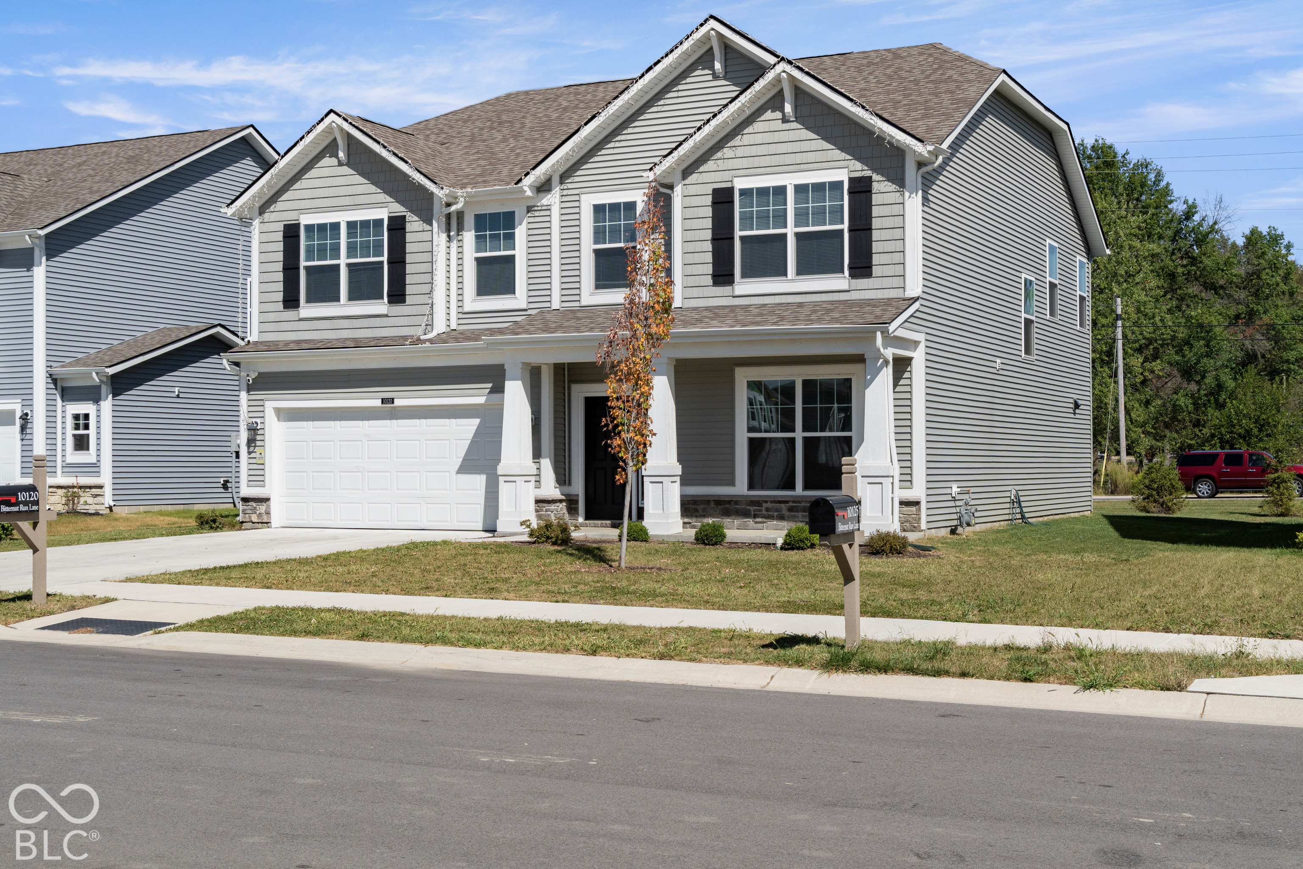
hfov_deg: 45.0
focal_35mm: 44
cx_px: 652
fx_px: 1574
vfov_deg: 30.8
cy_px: 434
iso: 200
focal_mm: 29
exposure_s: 1/1000
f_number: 9
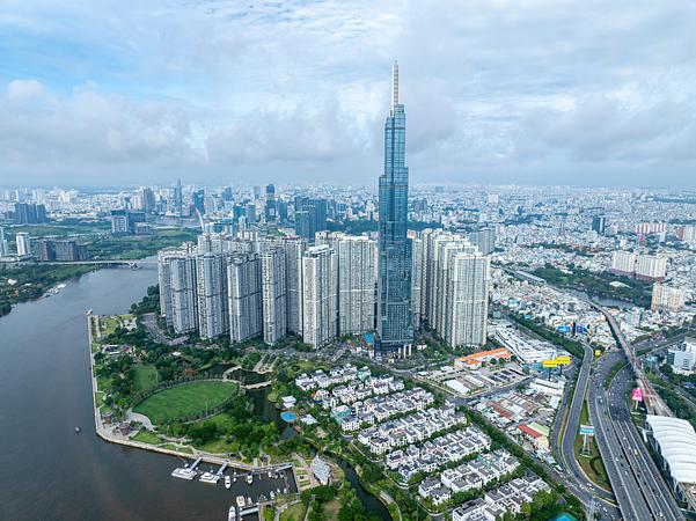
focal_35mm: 24
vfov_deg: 56.8
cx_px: 348
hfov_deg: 71.6
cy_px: 260
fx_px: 482
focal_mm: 12.29
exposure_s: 1/1600
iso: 100
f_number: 2.8
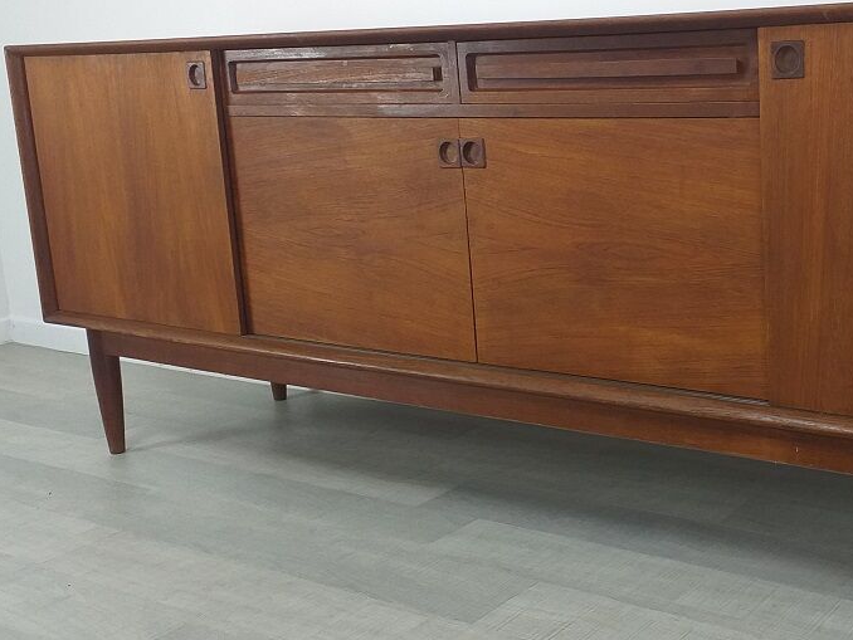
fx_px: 1134
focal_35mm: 46
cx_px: 669
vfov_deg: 31.5
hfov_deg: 39.8
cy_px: 282
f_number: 1.9
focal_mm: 3.6
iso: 80
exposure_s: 1/50
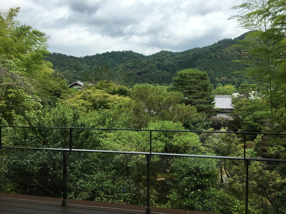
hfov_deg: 61.7
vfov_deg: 48.2
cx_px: 143
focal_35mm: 29
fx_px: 240
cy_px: 107
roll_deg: +0.0
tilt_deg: -0.7
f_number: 2.2
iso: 25
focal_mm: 4.15
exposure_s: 1/1479
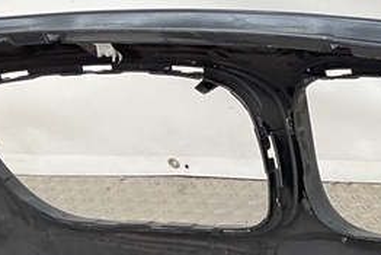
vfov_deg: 11.2
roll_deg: +3.6
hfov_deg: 15.0
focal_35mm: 116
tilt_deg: -33.1
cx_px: 714
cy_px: 433
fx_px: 1228
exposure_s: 1/120
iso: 25
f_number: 1.8
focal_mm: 3
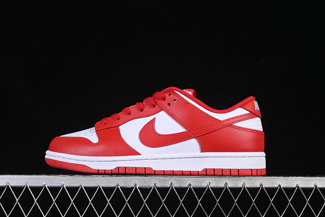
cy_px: 108
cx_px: 162
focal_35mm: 75
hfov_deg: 27.0
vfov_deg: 18.2
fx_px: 677
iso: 160
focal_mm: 50
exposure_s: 1/80
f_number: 8
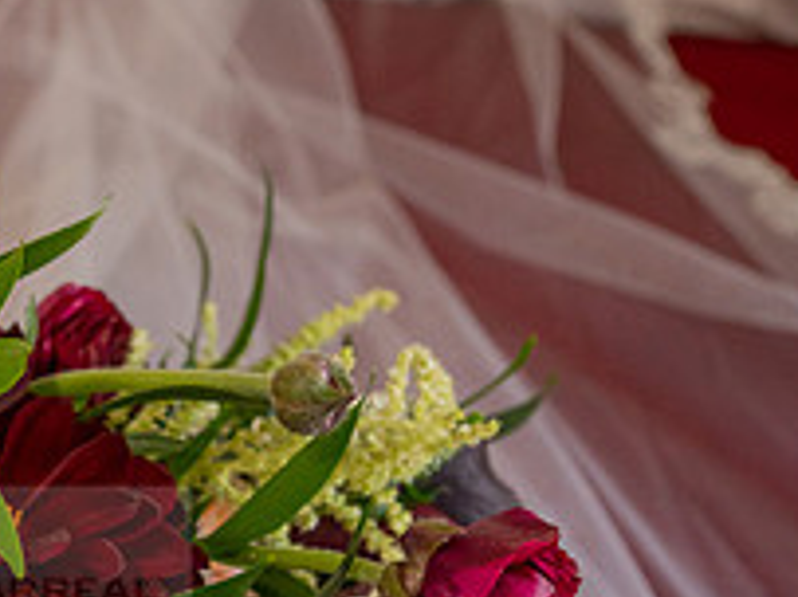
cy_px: 579
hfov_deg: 26.4
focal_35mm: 66
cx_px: -142
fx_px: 1521
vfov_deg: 21.5
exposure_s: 1/200
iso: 640
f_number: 5.6
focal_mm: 24
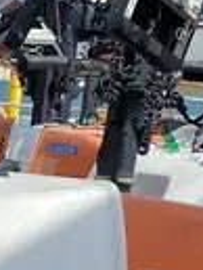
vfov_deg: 12.1
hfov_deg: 9.5
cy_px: 508
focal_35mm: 148
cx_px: -184
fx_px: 1155
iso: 32
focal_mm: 4.25
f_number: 1.8
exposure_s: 1/1565
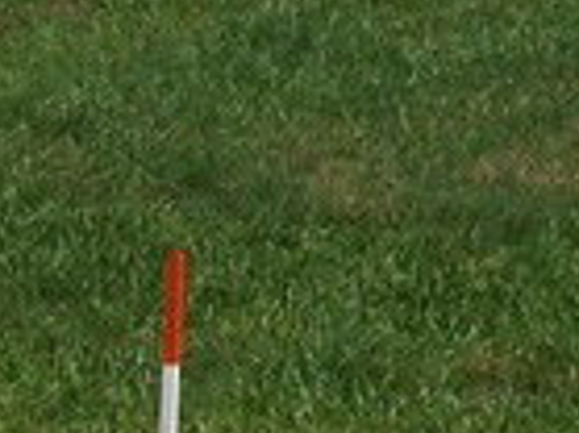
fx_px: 4913
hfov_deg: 6.6
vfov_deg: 4.9
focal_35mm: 294
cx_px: 1112
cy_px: -699
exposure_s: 1/500
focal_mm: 8.5
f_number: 5.6
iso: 64
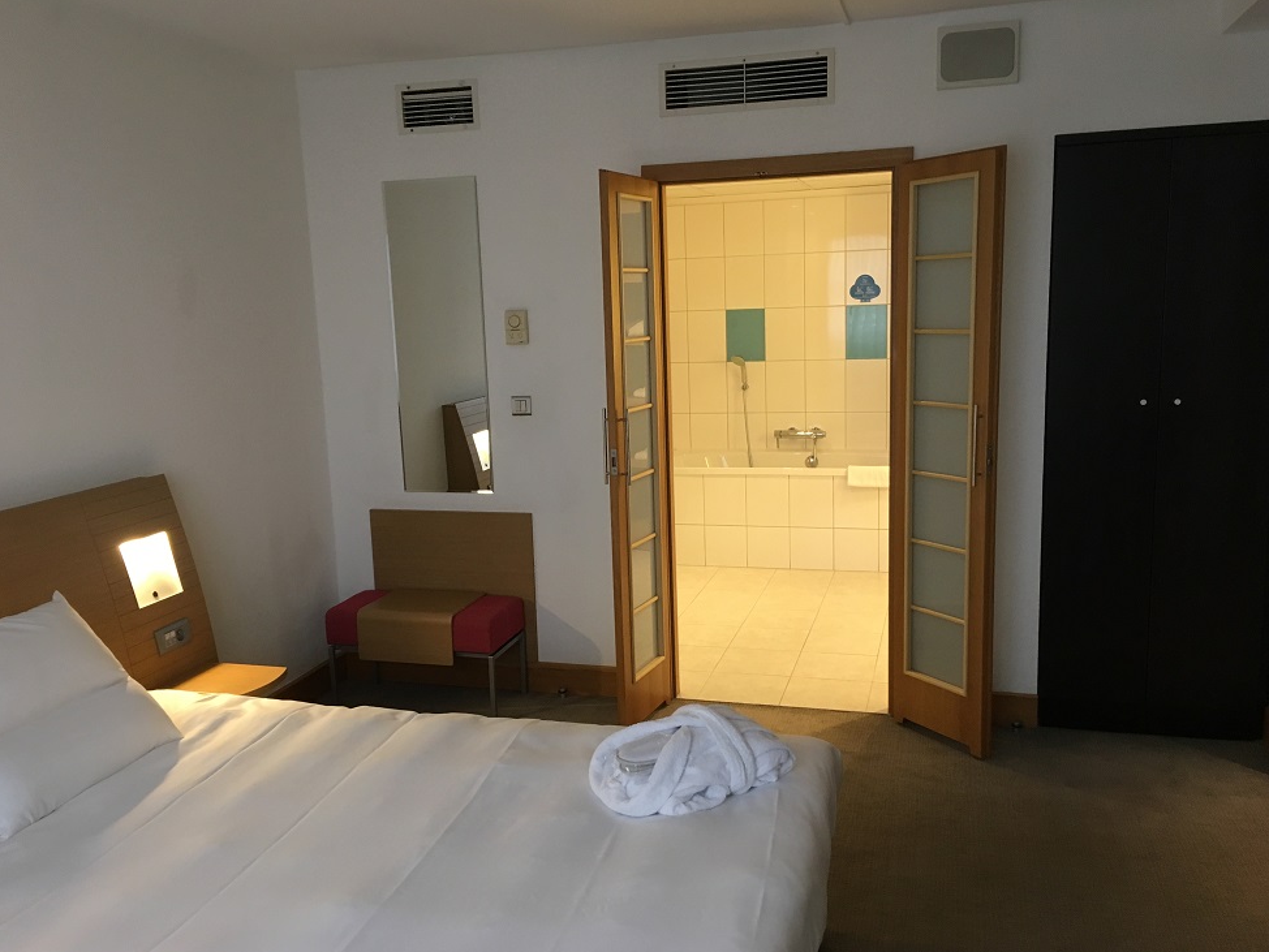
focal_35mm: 30
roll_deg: +2.2
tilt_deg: -9.0
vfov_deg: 46.8
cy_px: 484
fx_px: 1100
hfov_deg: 60.0
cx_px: 633
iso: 125
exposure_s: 1/33
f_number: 2.2
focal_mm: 4.15
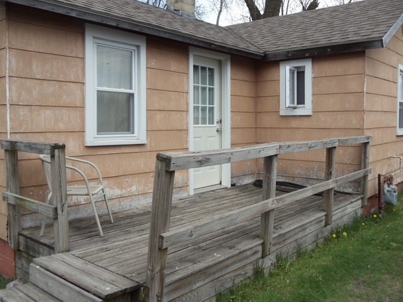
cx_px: 208
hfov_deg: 41.2
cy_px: 145
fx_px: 536
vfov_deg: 31.5
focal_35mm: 46
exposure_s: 1/200
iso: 100
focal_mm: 6
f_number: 7.1
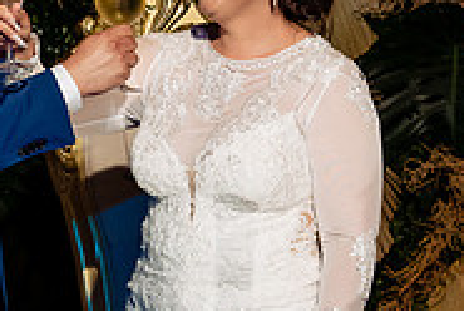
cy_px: 79
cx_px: 125
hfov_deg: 11.9
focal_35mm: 172
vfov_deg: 8.0
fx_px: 2220
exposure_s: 1/125
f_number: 7.1
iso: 2000
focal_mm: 55
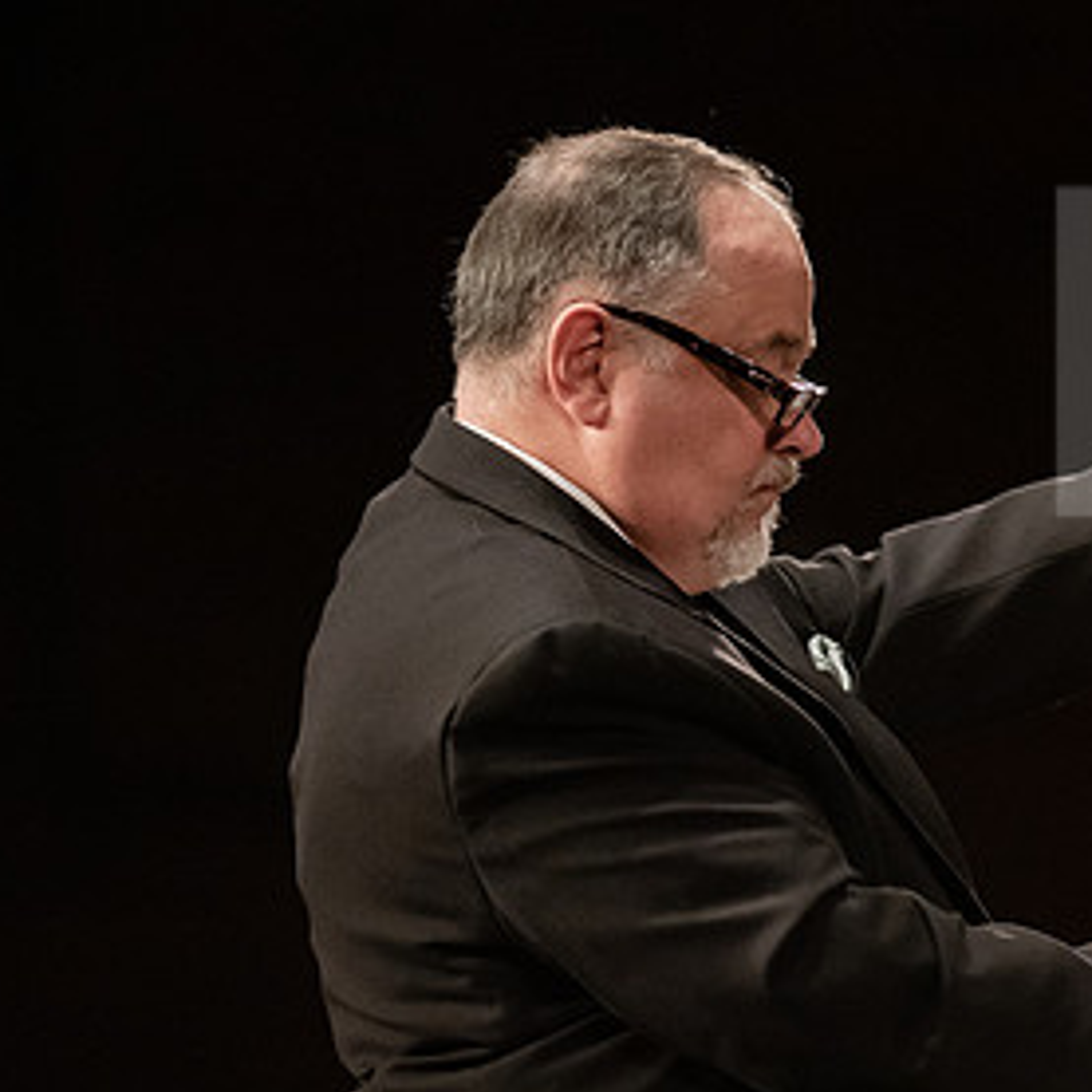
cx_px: 938
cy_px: 664
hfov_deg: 3.3
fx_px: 19059
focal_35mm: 534
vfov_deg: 3.3
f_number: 2.8
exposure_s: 1/320
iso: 5000
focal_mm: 300
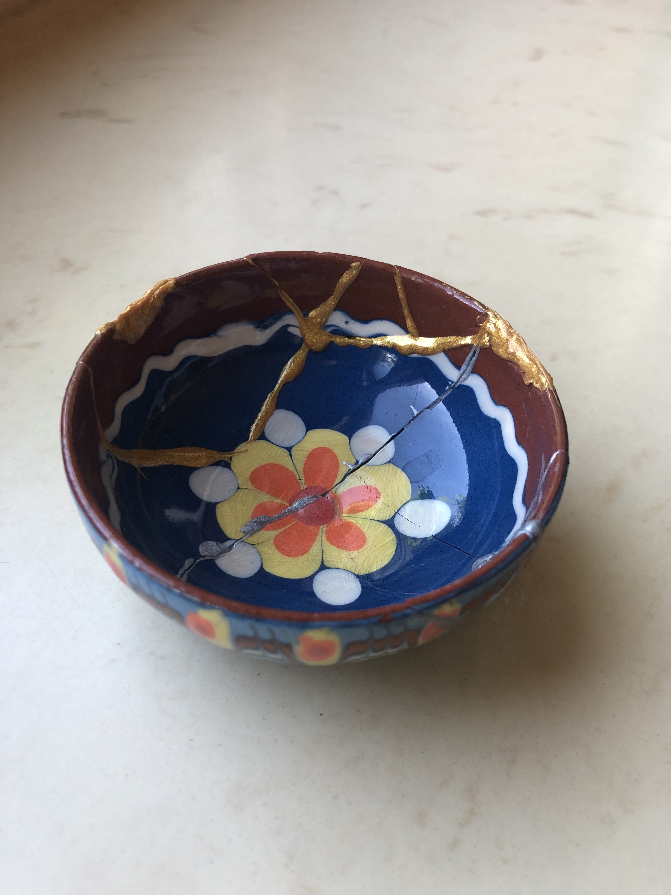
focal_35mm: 28
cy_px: 448
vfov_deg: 63.4
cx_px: 336
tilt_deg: -46.5
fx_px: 724
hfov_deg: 49.7
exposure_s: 1/30
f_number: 1.8
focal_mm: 4
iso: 32
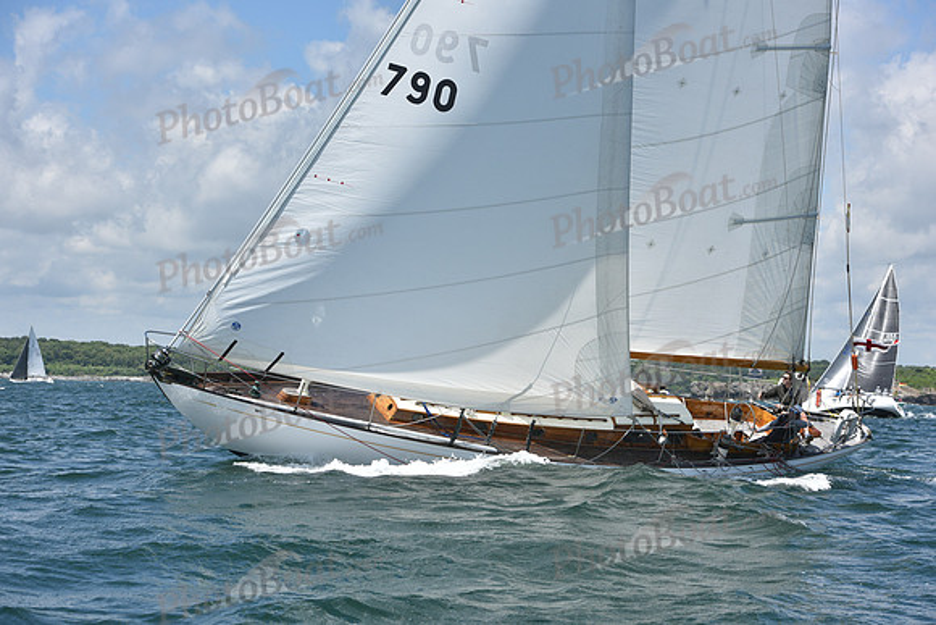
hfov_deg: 28.8
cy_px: 312
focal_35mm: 70
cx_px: 468
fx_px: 1820
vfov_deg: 19.5
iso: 250
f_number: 7.1
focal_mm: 70
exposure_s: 1/1250
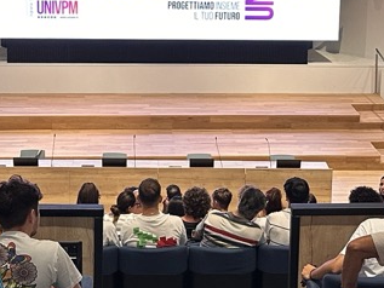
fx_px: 1076
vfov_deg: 15.2
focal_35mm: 97
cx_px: 206
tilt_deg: -12.1
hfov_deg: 20.2
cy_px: 67
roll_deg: -1.3
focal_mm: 6.86
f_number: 1.78
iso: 200
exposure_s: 1/121
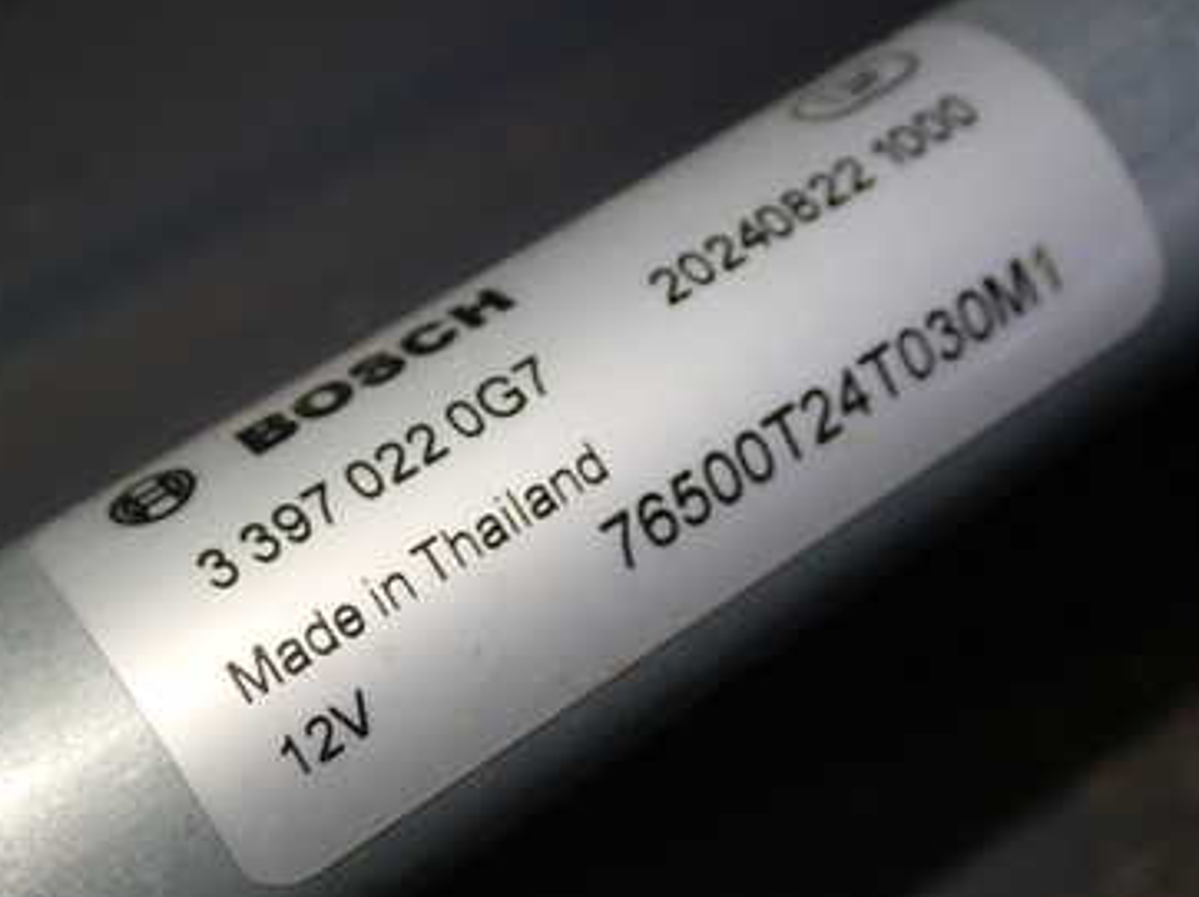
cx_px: 652
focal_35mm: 63
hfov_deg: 30.7
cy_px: 473
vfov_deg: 23.3
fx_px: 2181
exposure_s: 1/60
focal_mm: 6.83
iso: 200
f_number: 2.7
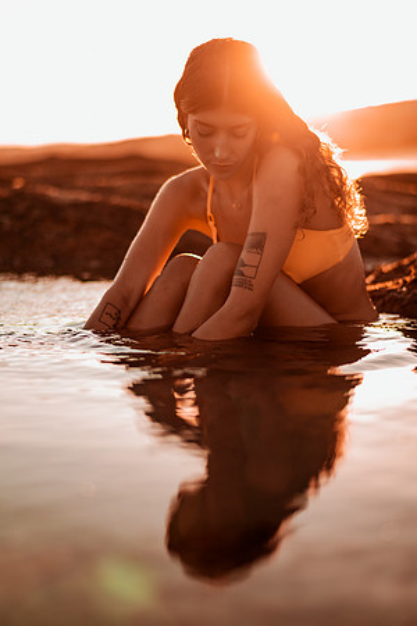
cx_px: 208
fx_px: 1008
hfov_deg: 23.4
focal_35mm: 58
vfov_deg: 34.5
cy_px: 313
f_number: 1.8
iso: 50
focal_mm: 58
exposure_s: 1/1250
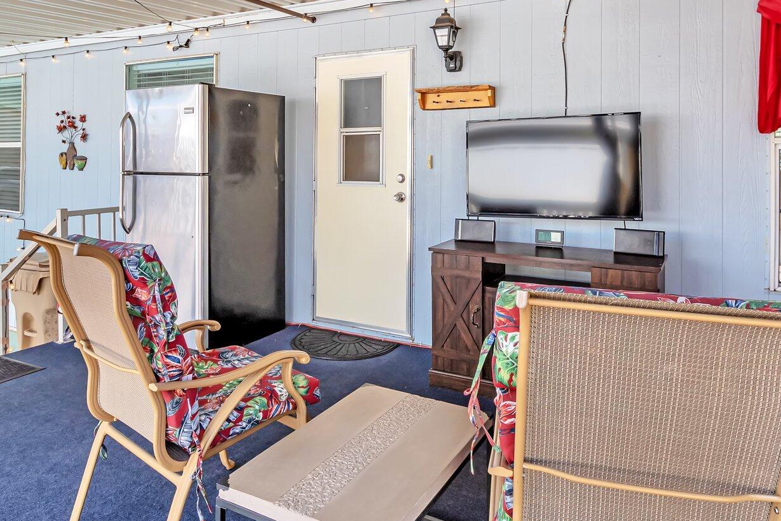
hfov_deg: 71.5
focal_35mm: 25
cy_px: 175
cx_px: 376
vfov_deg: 50.4
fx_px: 542
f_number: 5.6
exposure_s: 1/250
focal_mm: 10
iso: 200
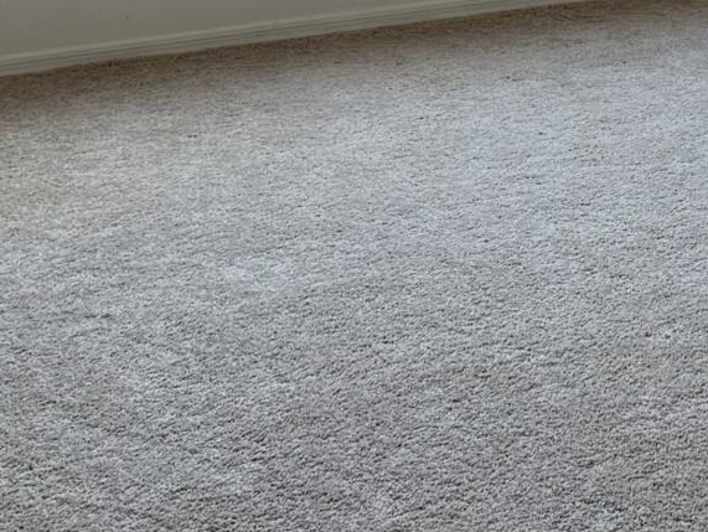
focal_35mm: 126
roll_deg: +1.6
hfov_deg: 15.4
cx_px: 707
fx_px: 2579
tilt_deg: -7.4
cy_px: -283
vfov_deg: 11.3
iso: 50
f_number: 1.78
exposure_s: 1/130
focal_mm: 6.76
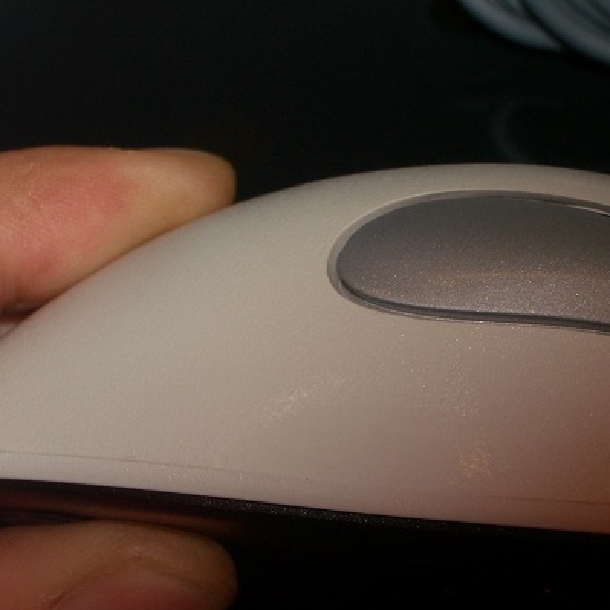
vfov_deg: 16.6
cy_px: 336
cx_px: 445
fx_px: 2093
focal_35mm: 105
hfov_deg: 16.5
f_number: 6.2
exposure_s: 1/60
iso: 50
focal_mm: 12.2
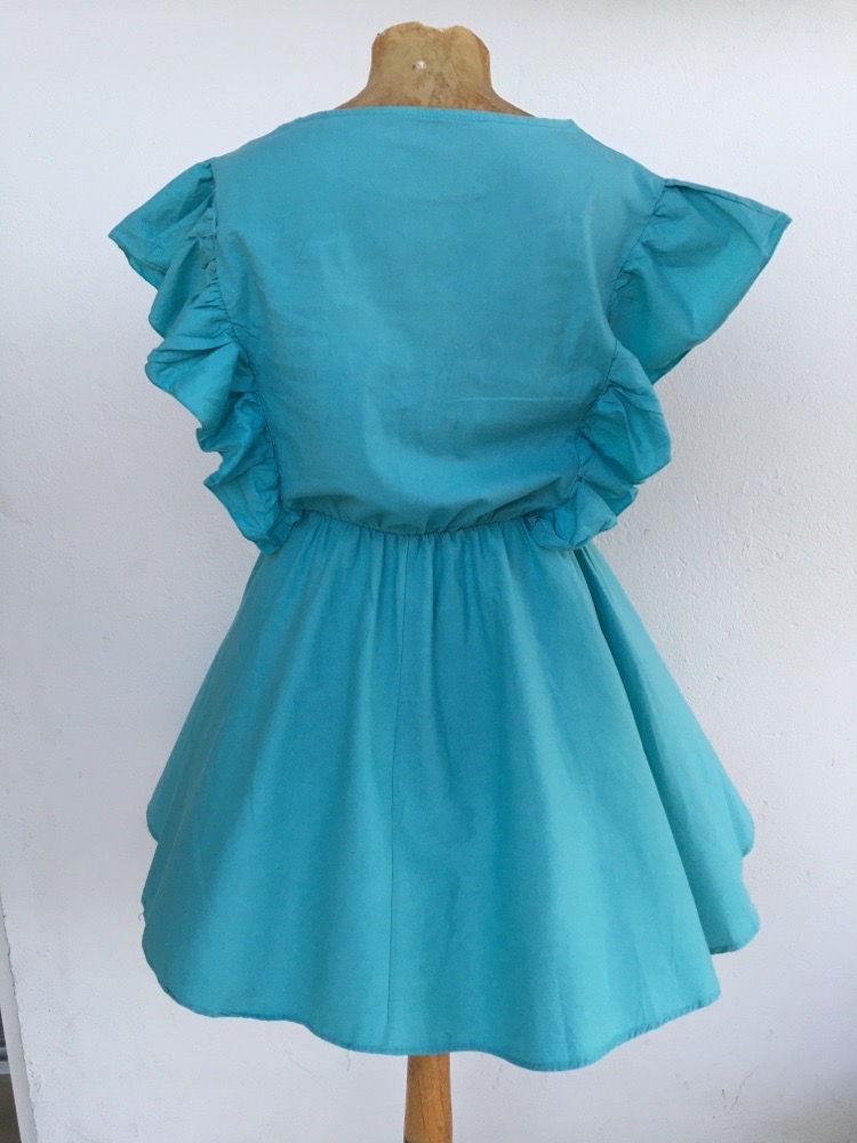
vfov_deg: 61.7
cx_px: 428
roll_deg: +1.1
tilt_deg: -12.7
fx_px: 957
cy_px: 572
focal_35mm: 29
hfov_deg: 48.2
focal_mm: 4.15
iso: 32
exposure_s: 1/17
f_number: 2.2
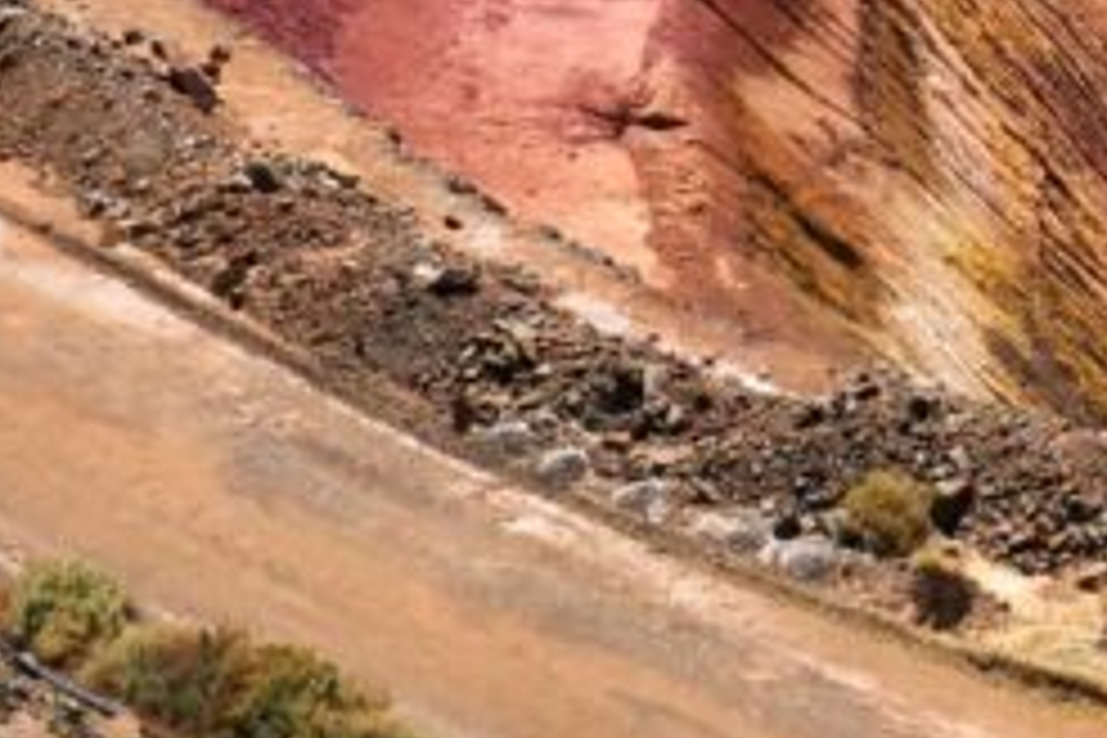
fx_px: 4858
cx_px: 1494
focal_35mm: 158
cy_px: -738
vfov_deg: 8.3
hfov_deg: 12.5
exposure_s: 1/550
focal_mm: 25.4
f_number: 5.6
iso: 160
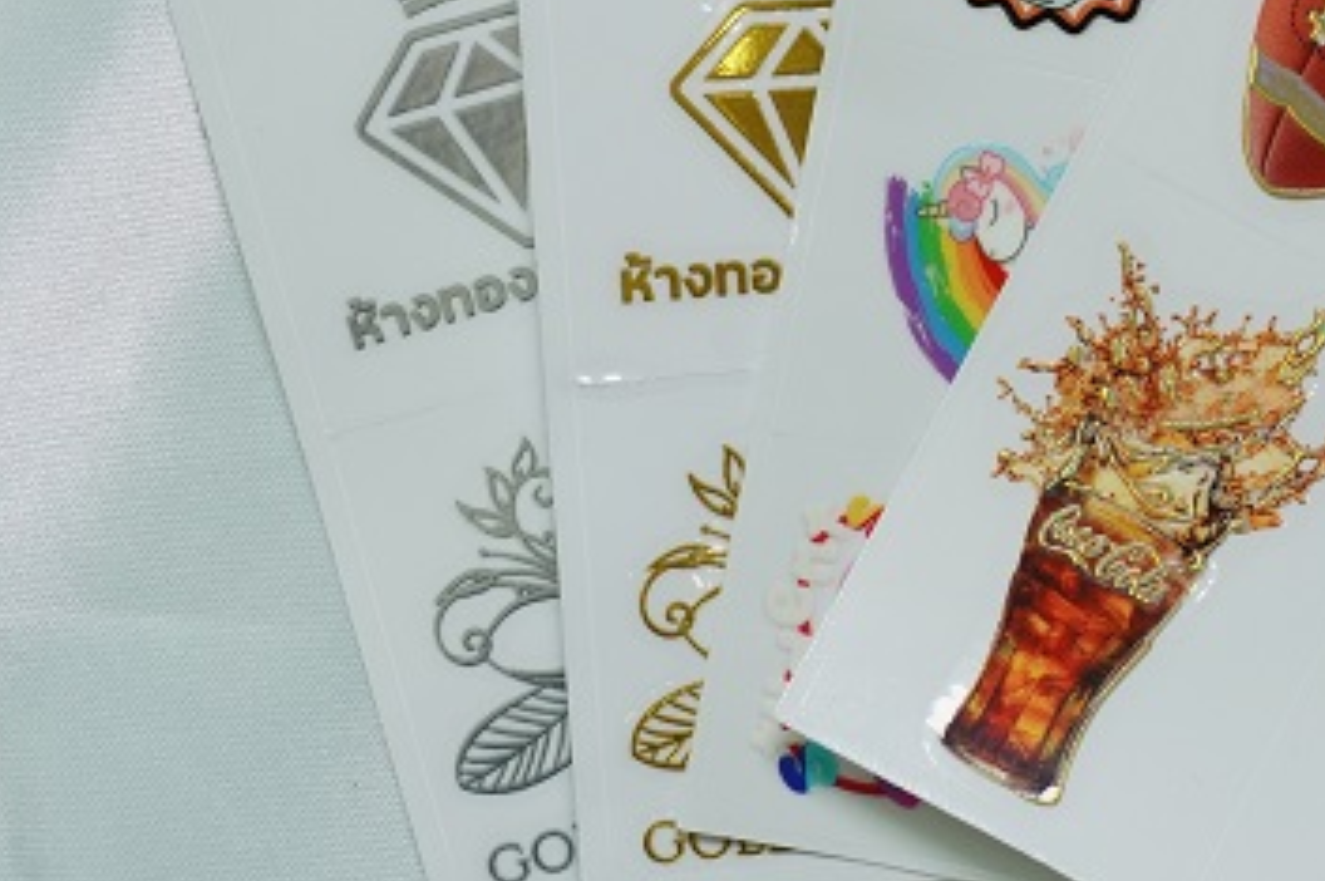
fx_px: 4707
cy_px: 143
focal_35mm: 128
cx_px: 1193
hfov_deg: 15.8
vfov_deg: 10.6
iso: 320
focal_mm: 40
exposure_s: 1/60
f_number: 6.3
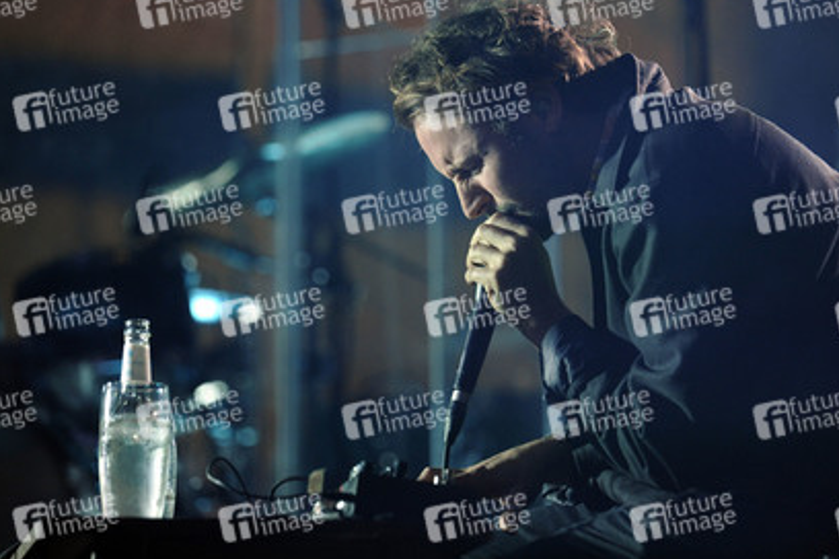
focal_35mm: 160
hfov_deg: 12.8
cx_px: 422
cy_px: 261
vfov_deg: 8.6
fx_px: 3729
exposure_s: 1/160
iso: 1600
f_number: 2.8
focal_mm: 145
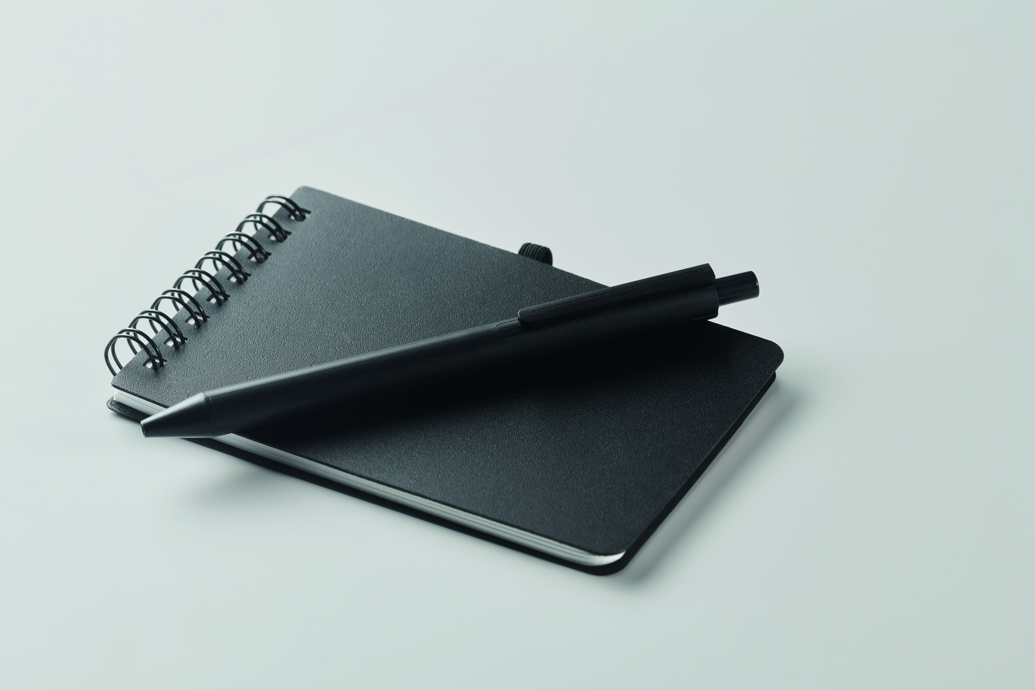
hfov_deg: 19.5
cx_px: 518
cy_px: 345
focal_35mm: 105
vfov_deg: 13.0
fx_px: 3019
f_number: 14
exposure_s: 1/100
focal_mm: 105
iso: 100
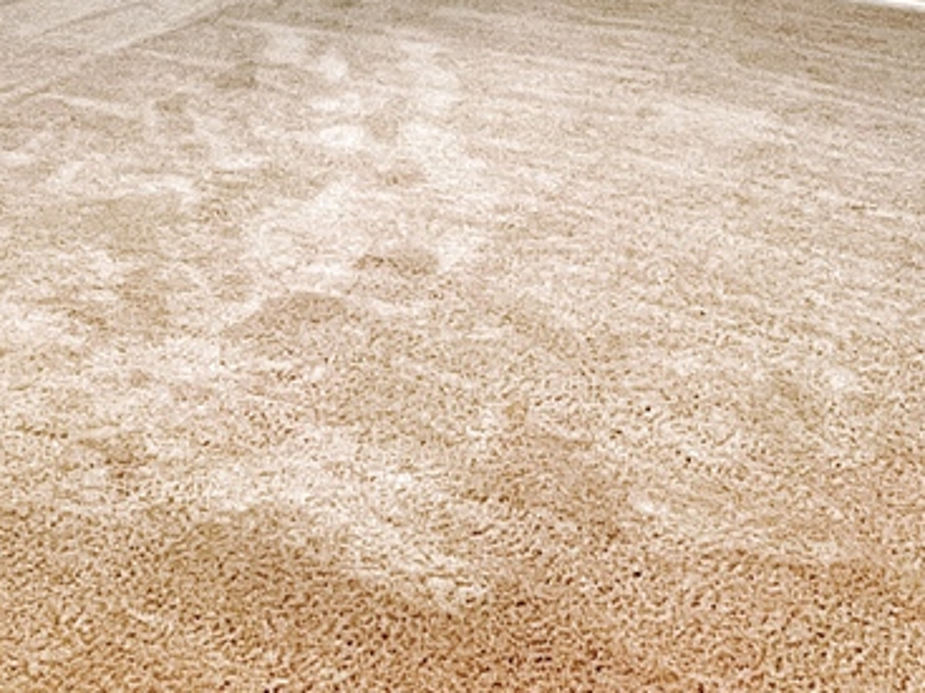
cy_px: -375
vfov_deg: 22.7
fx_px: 1362
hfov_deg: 37.4
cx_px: 522
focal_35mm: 51
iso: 160
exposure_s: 1/60
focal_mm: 1.57
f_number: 1.8
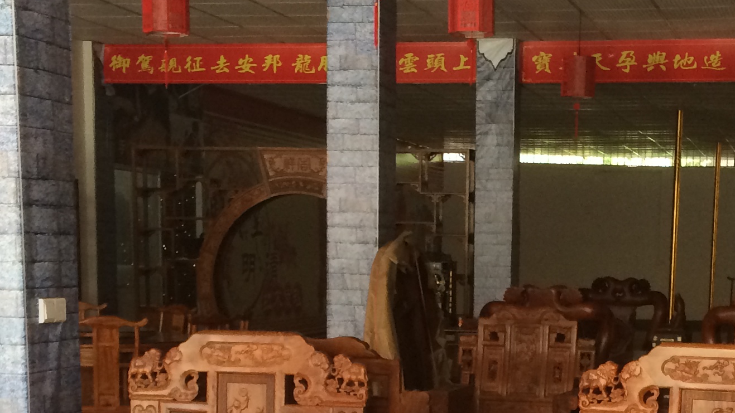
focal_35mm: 81
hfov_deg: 26.1
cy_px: 502
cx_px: 460
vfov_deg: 14.4
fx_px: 1579
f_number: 2.2
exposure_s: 1/30
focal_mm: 4.12
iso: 64
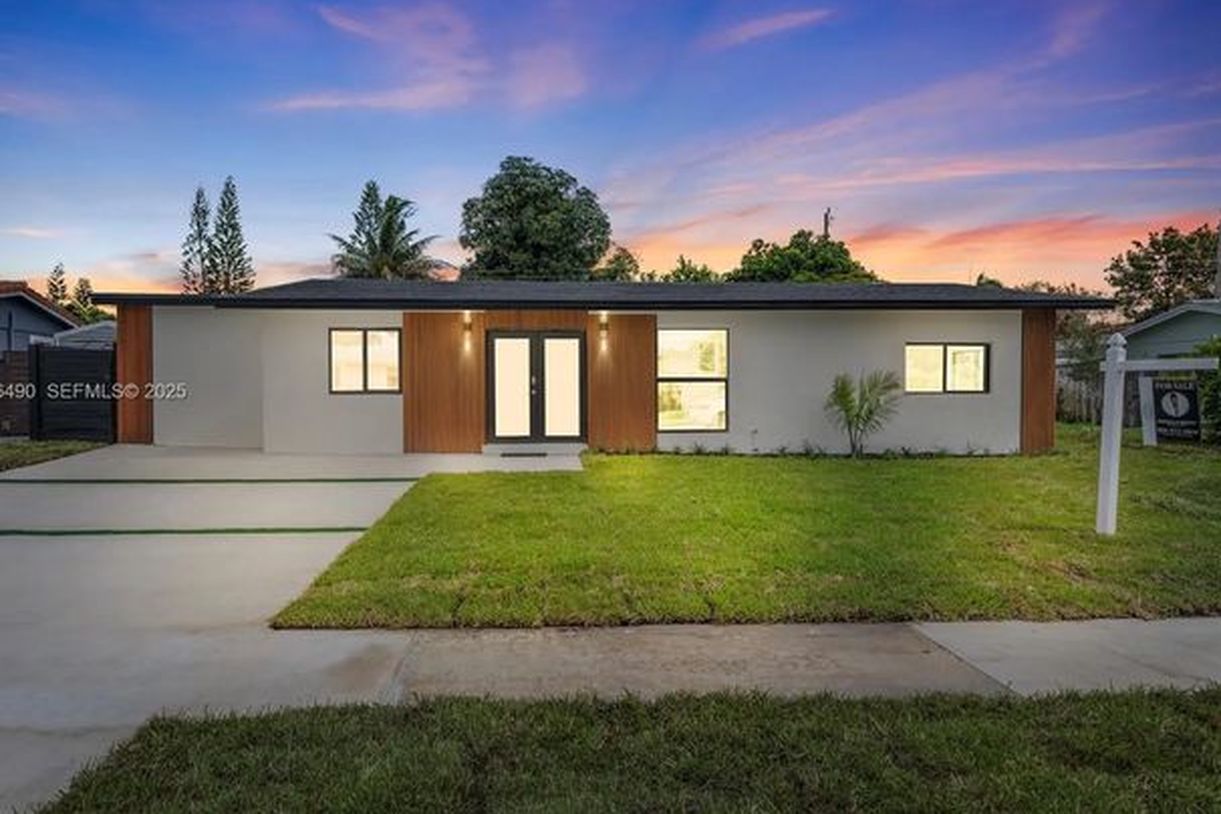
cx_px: 580
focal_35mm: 20
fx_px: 662
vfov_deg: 63.1
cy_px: 393
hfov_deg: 85.3
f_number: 8
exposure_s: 1/80
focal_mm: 18.5
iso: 64
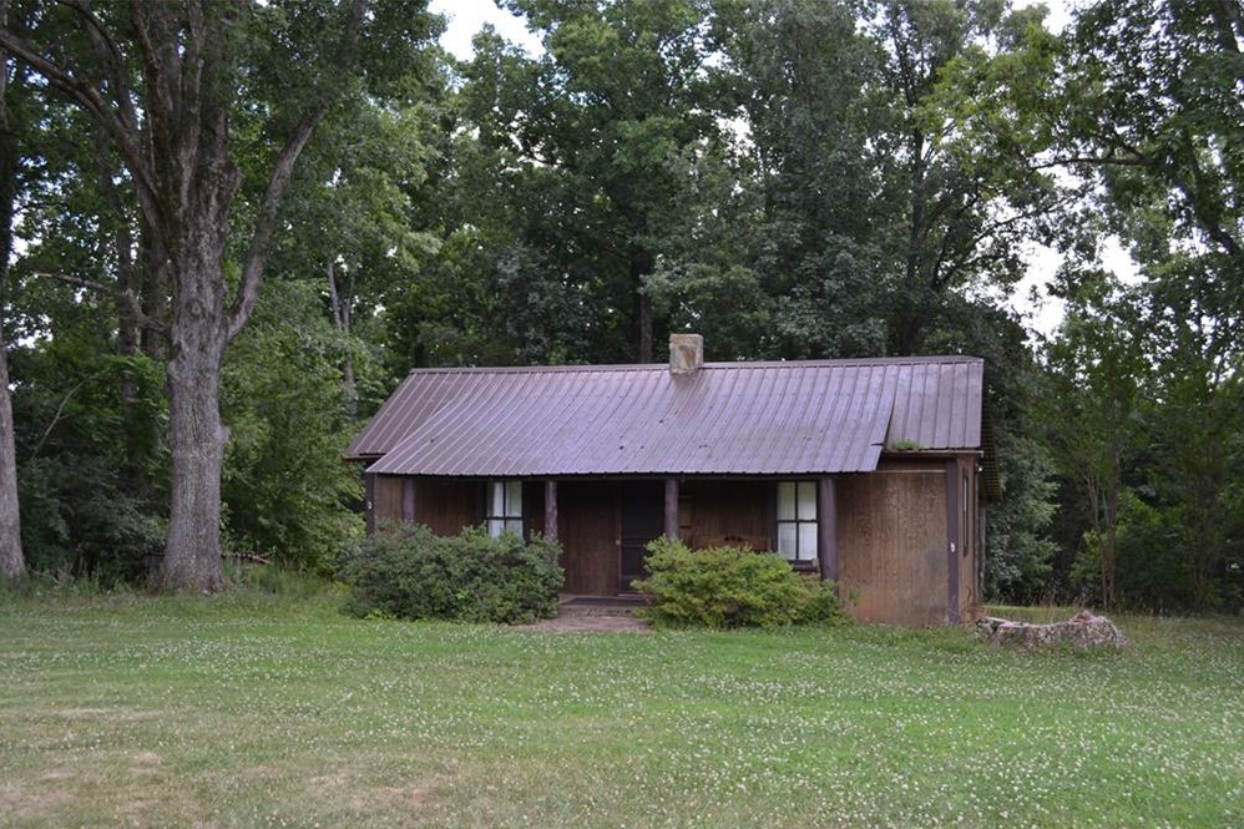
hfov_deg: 48.5
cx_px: 617
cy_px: 424
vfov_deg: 33.4
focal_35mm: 40
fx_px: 1382
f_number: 5.6
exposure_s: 1/125
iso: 200
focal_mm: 26
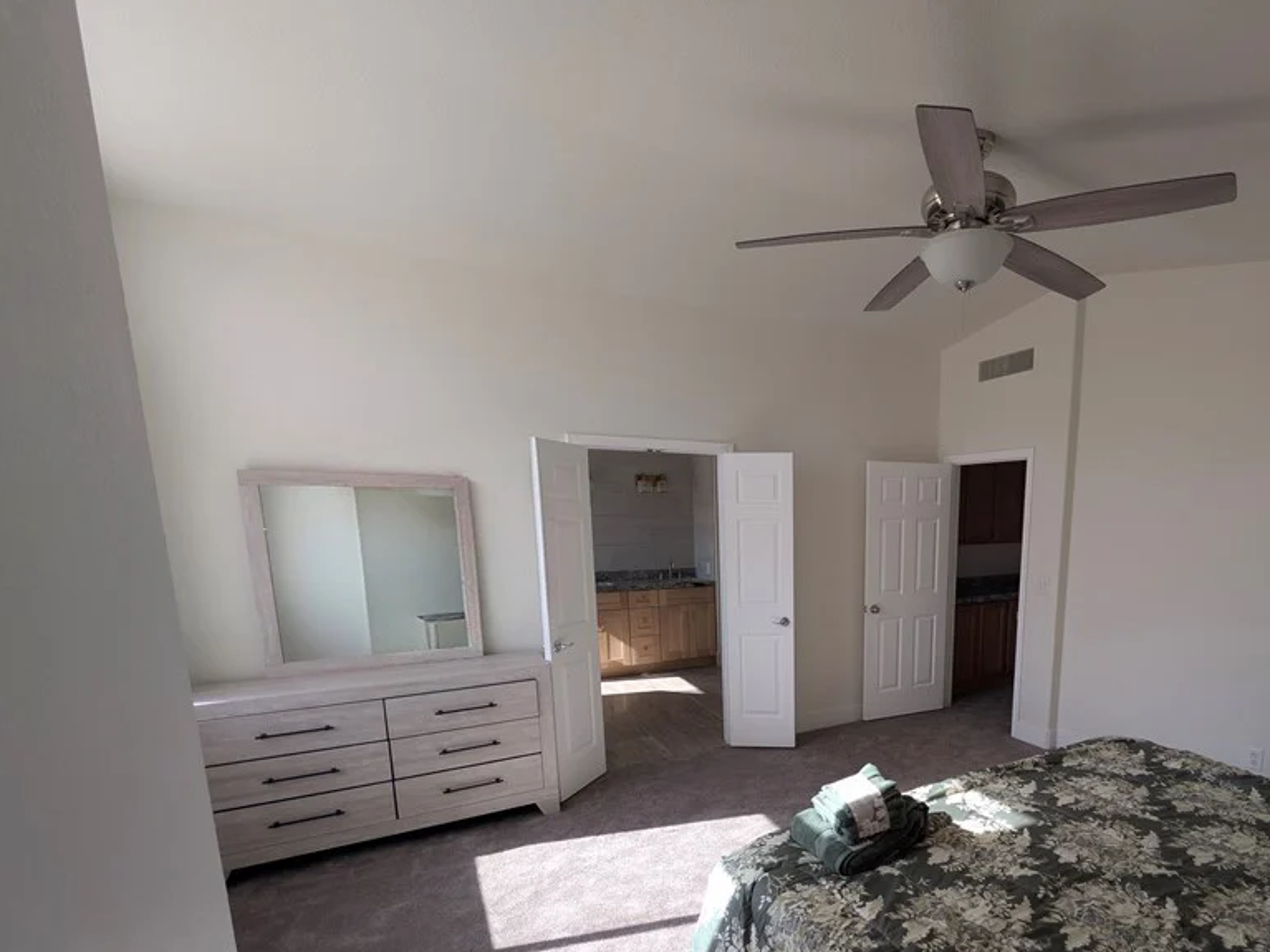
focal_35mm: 16
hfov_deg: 92.0
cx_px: 817
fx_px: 587
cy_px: 616
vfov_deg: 76.2
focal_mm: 2.02
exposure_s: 1/181
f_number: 1.7
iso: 54
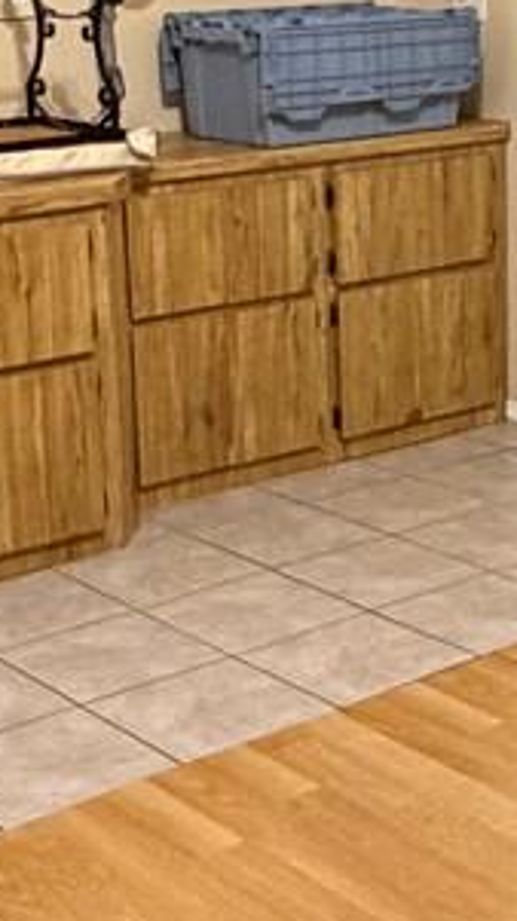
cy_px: 352
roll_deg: +0.5
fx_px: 1977
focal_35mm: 81
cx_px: 468
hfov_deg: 14.7
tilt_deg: -13.8
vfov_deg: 26.1
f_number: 2.2
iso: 800
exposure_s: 1/60
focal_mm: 2.22
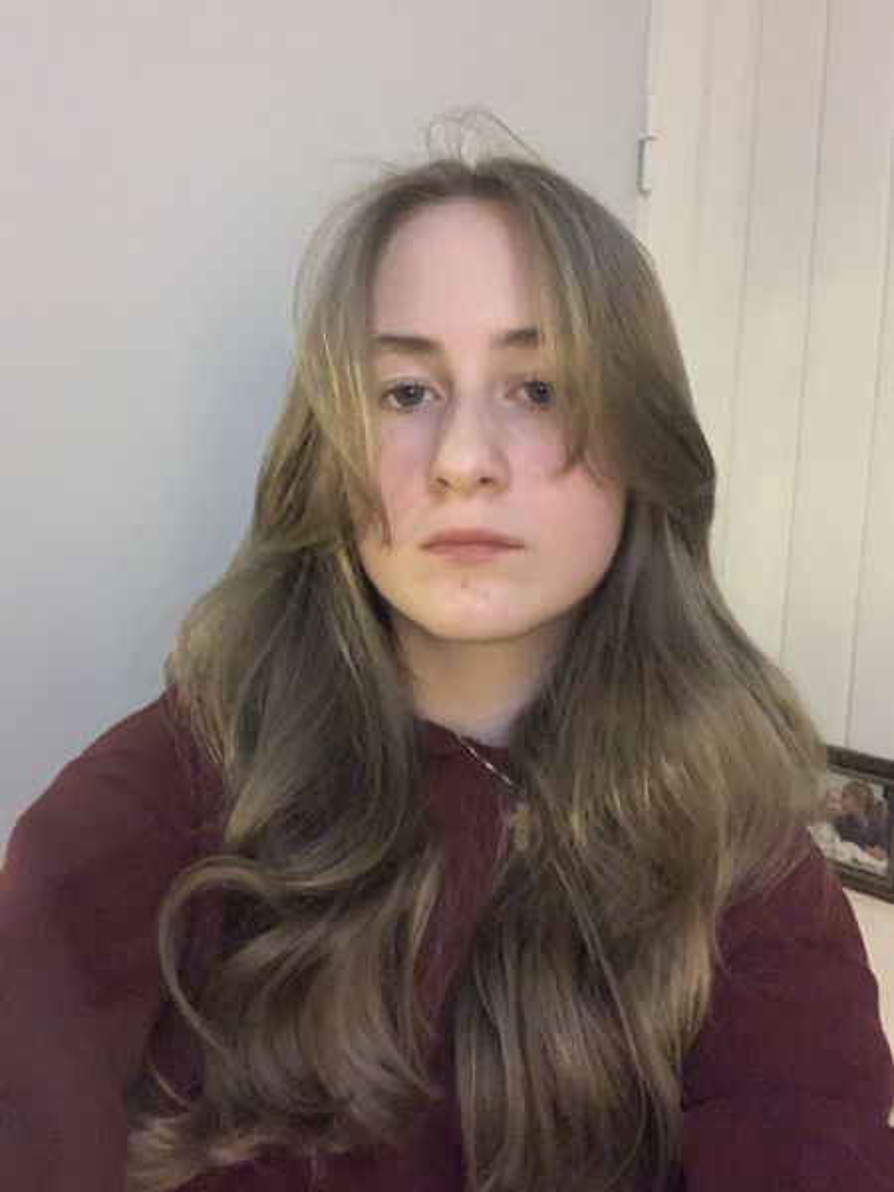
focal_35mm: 32
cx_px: 447
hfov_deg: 44.2
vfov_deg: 56.8
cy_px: 596
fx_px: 1102
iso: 500
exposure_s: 1/17
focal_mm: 2.87
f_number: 2.2
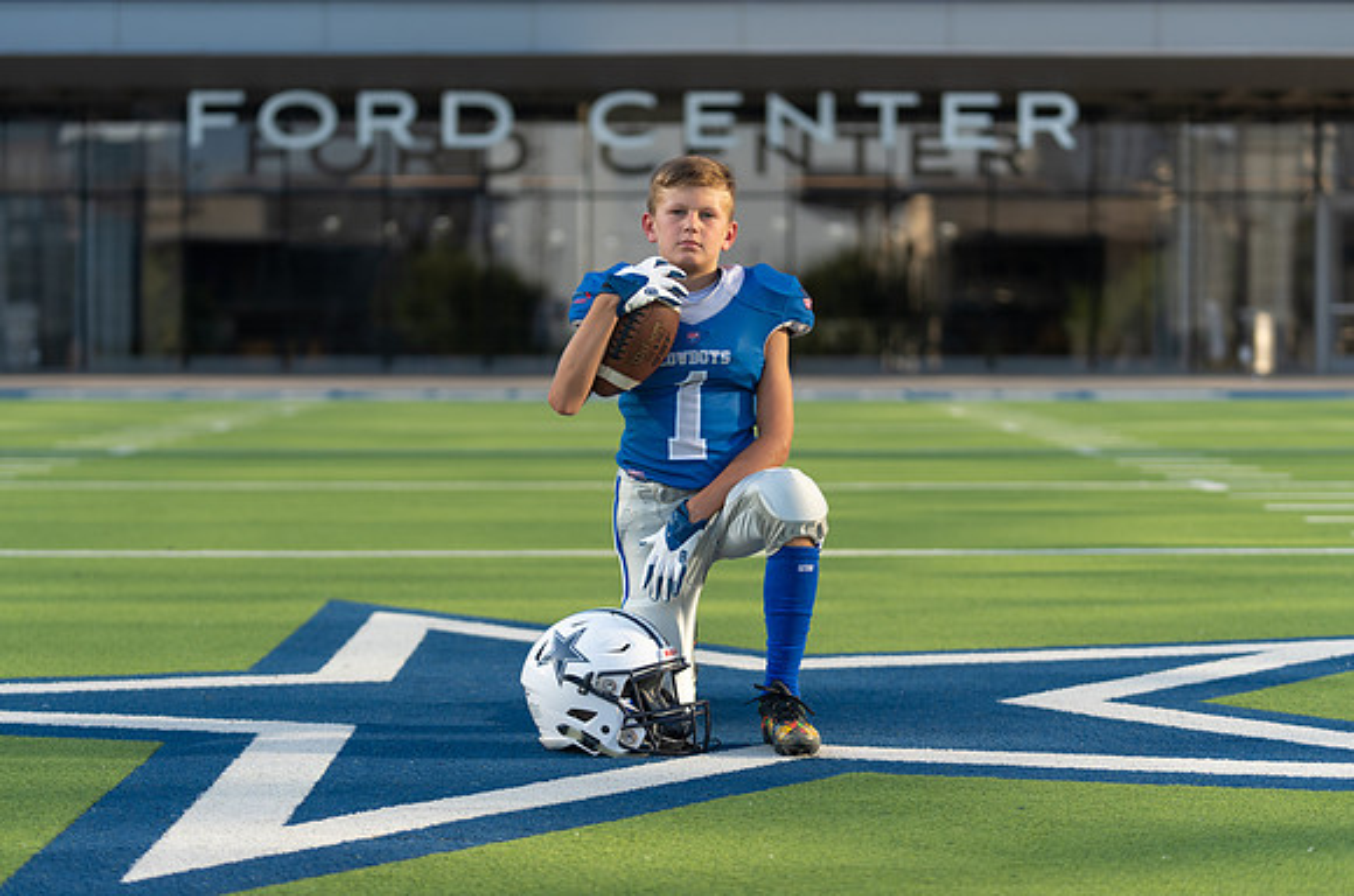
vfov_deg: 15.4
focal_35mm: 88
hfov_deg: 23.1
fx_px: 3308
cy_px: 447
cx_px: 678
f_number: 2.8
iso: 100
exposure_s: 1/640
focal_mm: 84
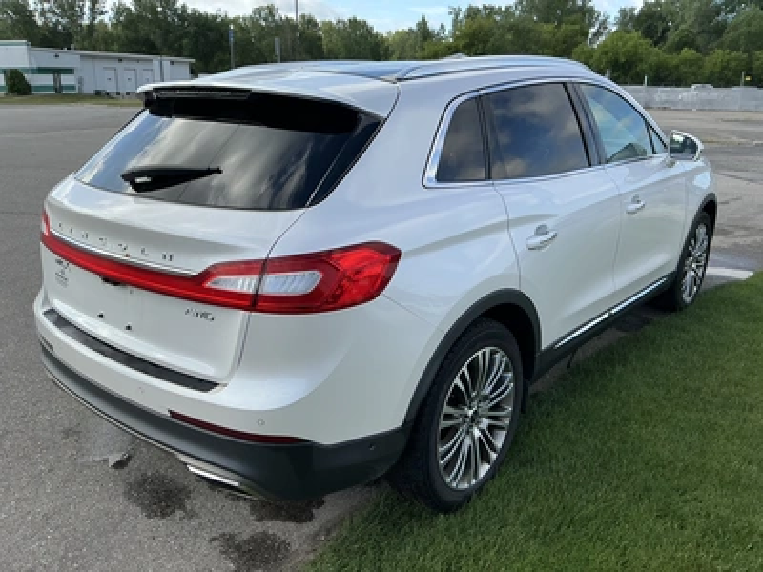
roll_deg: +0.0
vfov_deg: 49.7
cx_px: 382
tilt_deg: -16.4
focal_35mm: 28
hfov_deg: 63.4
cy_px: 286
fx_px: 617
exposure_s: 1/829
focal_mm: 3
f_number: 1.8
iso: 25
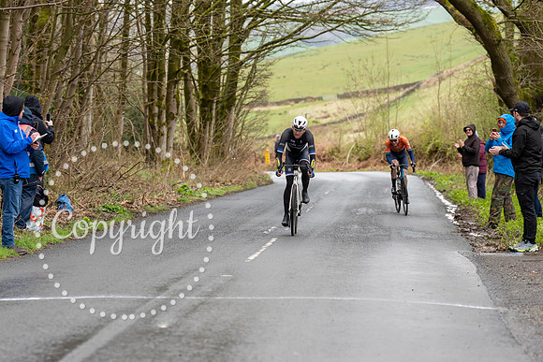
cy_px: 157
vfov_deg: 9.5
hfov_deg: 14.2
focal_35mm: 145
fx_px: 2184
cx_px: 315
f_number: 3.5
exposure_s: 1/1000
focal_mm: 108
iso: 640
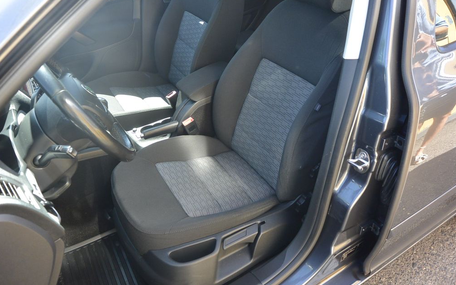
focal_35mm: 28
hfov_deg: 66.5
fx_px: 348
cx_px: 229
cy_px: 135
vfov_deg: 44.5
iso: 200
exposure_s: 1/160
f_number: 3.5
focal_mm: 10
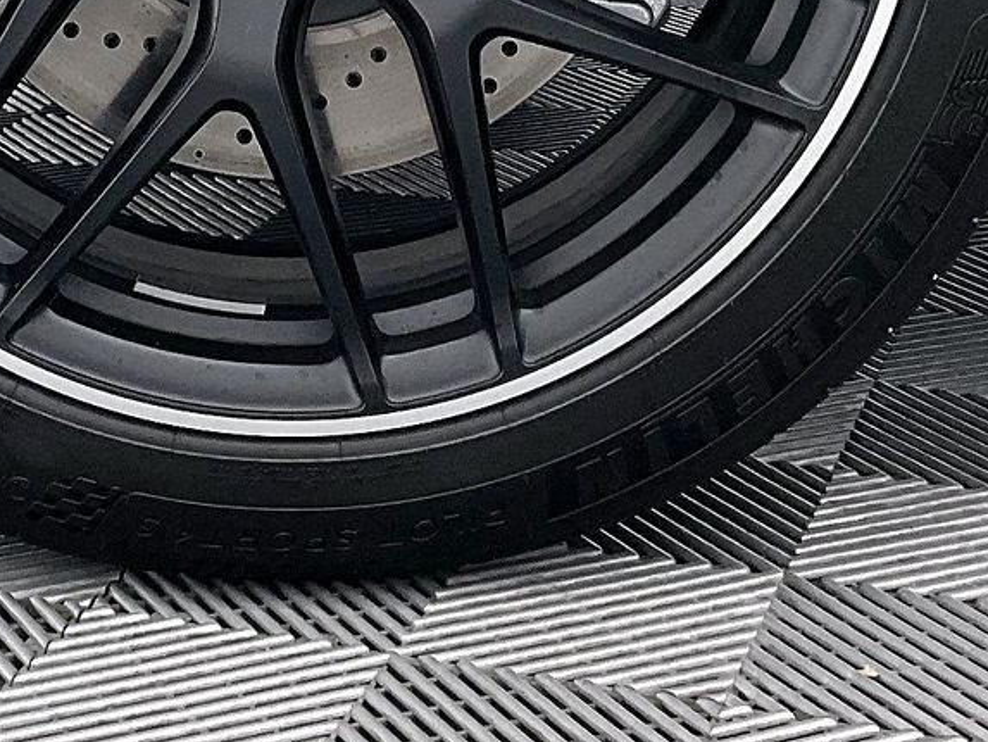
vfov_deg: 17.1
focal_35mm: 81
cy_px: -228
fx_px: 2312
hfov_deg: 23.9
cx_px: 276
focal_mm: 3
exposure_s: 1/60
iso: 64
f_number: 1.8
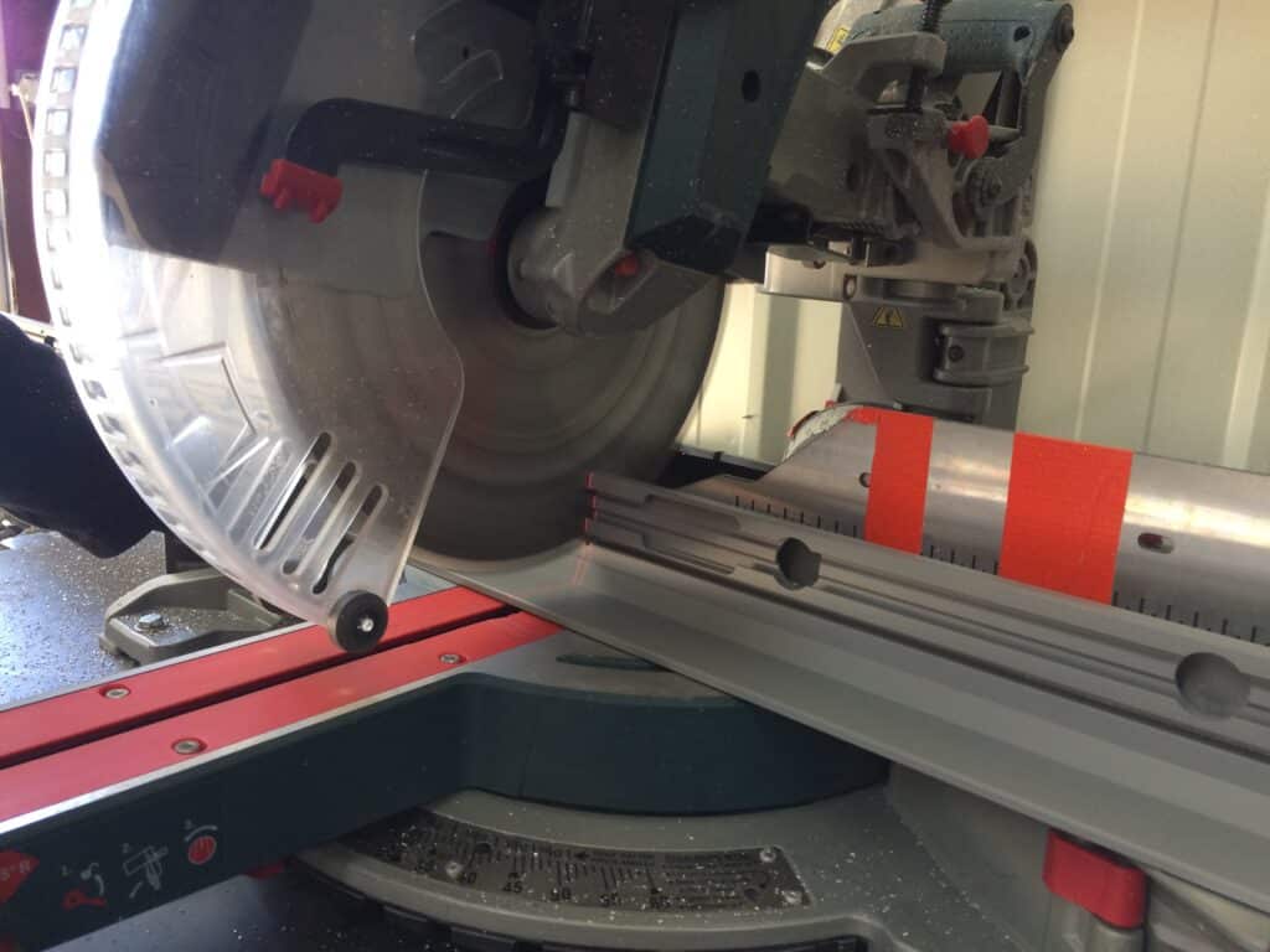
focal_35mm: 29
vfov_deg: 48.2
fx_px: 1064
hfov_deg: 61.7
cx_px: 635
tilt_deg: -12.8
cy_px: 476
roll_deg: -3.9
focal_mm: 4.15
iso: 64
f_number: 2.2
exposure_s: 1/33
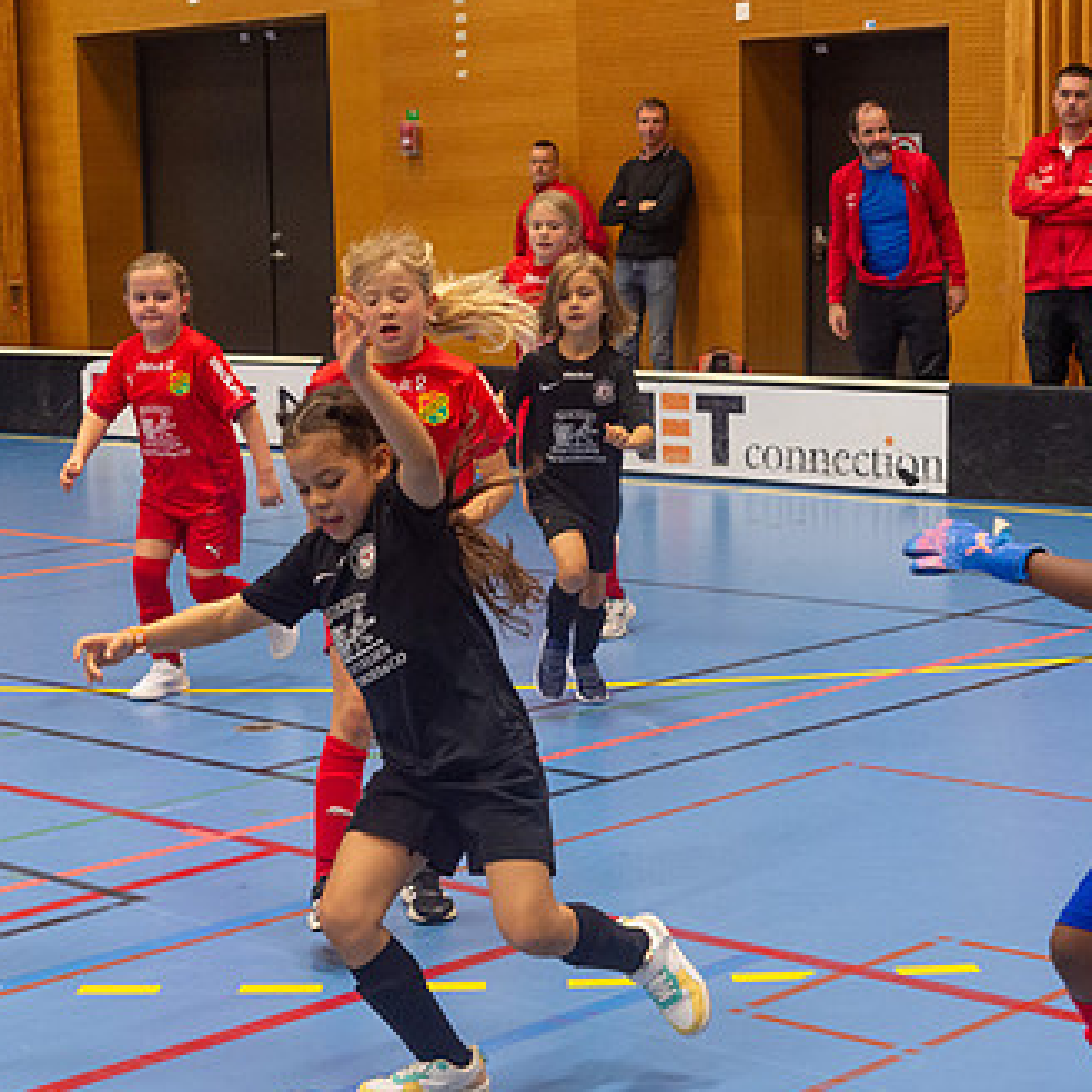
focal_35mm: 78
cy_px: 623
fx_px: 2784
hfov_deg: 22.1
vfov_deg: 22.2
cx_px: 413
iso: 3600
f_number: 3.5
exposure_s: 1/400
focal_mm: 52
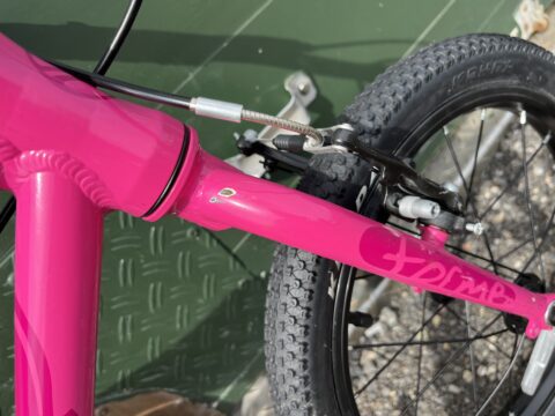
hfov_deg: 67.3
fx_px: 417
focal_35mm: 26
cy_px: 208
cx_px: 278
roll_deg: +41.7
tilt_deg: -28.2
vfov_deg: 53.1
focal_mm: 5.1
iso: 50
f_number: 1.6
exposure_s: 1/1252
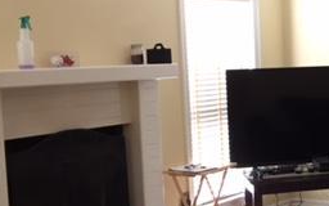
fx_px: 690
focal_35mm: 77
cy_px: 121
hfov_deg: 25.4
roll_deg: +1.7
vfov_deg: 16.9
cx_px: 337
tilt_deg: -6.4
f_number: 2.2
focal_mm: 4.15
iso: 100
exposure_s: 1/30
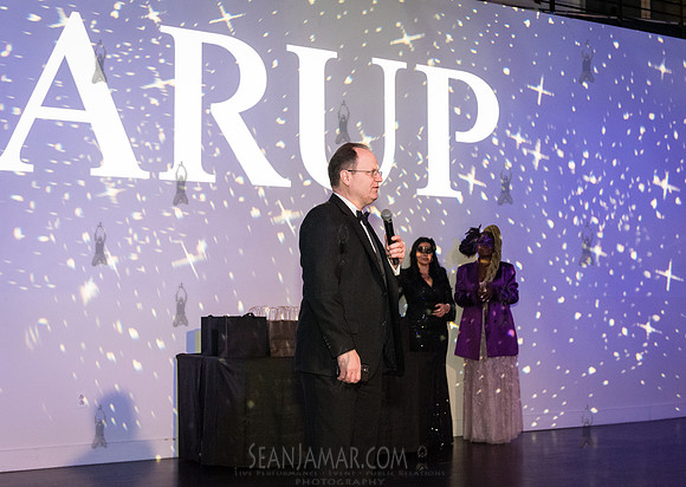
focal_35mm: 50
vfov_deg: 28.0
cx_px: 353
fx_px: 977
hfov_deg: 38.7
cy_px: 252
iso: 8000
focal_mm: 44
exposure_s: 1/160
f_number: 3.5
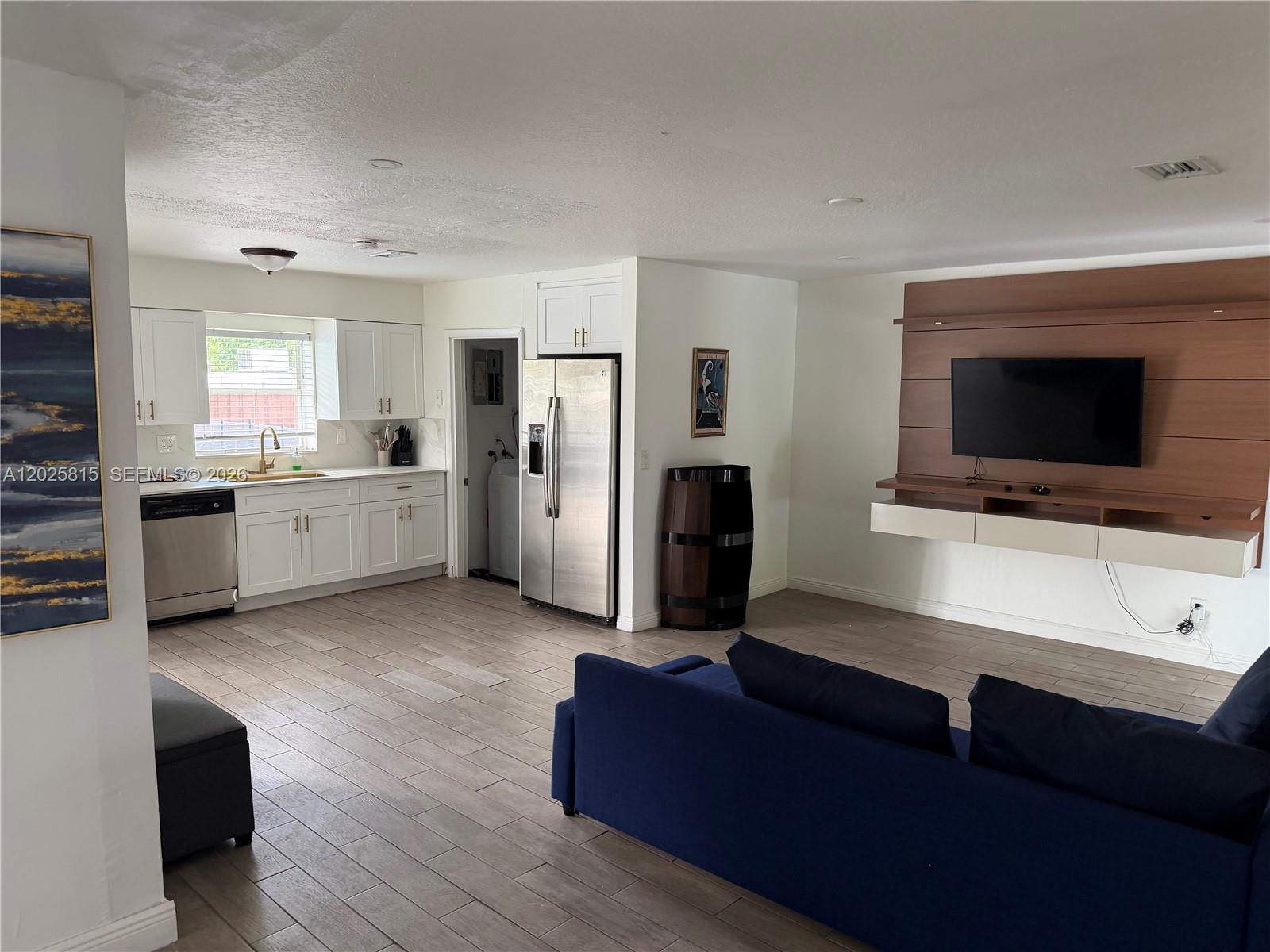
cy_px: 476
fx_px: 881
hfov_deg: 71.6
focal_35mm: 24
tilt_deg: -6.2
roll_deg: -0.6
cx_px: 635
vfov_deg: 56.8
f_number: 1.78
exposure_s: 1/79
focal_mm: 6.76
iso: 200
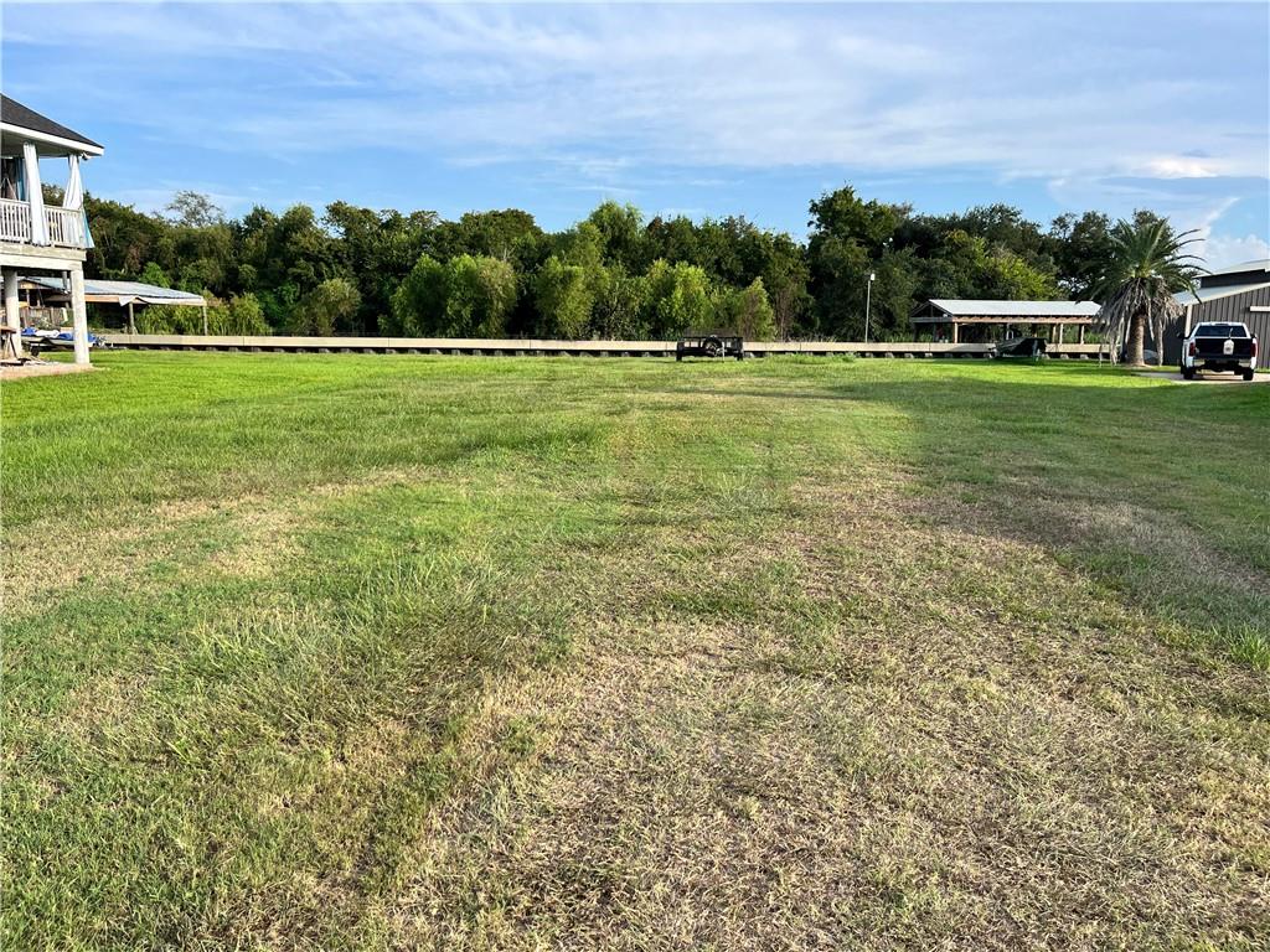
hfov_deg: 67.3
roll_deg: -0.5
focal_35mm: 26
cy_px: 476
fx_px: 954
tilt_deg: -8.9
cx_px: 635
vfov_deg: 53.1
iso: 50
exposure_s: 1/1477
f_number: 1.6
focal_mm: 5.1
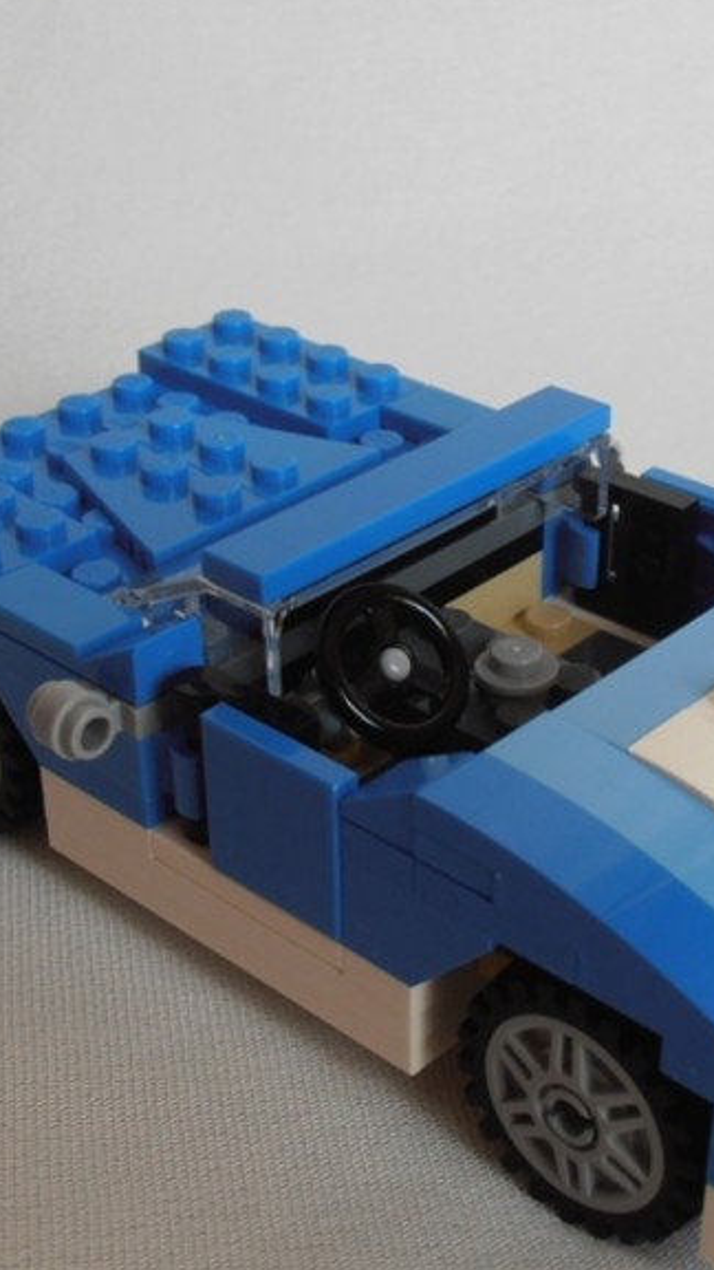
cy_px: 676
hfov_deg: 19.1
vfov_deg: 33.3
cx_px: 428
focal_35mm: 63
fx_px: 2120
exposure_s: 1/60
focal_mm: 6.61
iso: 80
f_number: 3.9
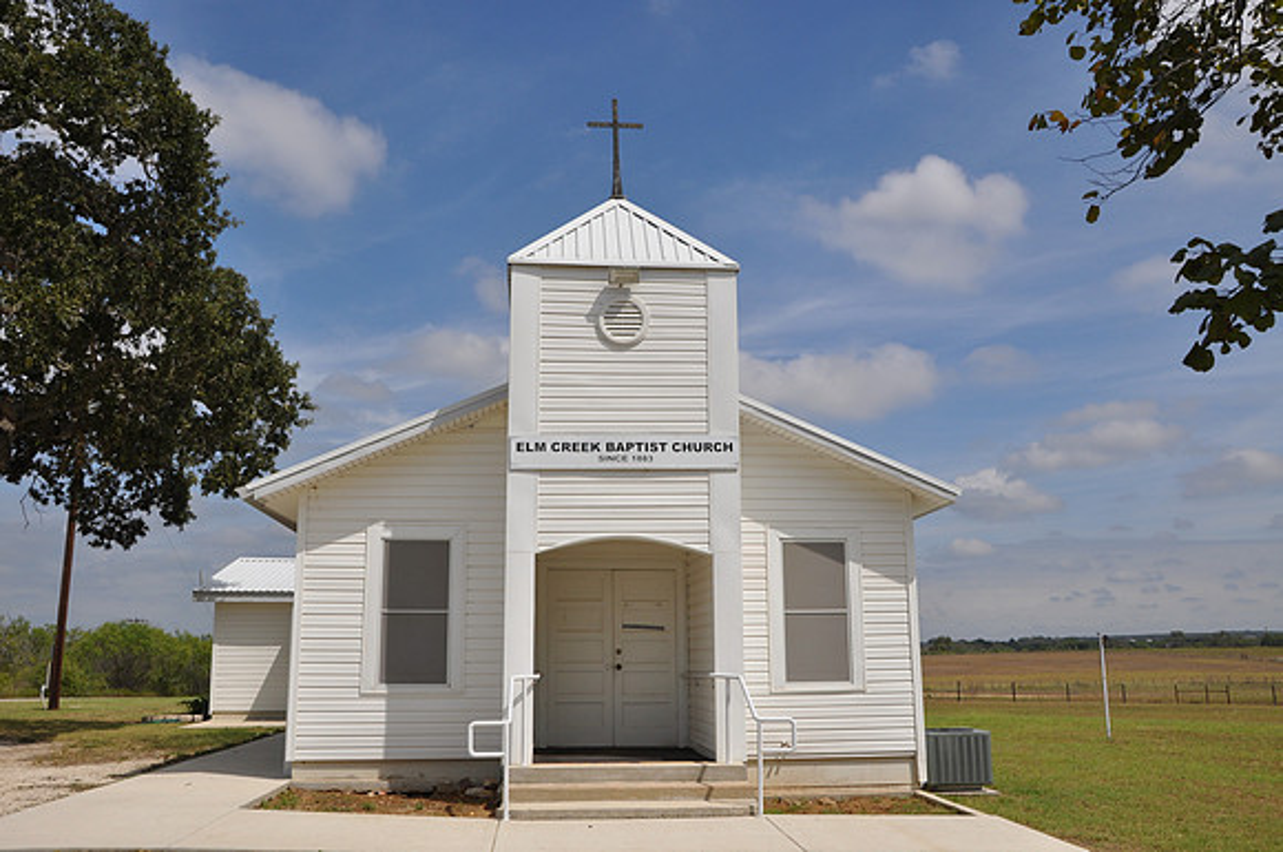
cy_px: 426
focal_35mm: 32
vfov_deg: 41.6
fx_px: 1121
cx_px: 642
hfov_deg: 59.6
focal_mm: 21
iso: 200
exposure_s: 1/400
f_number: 10
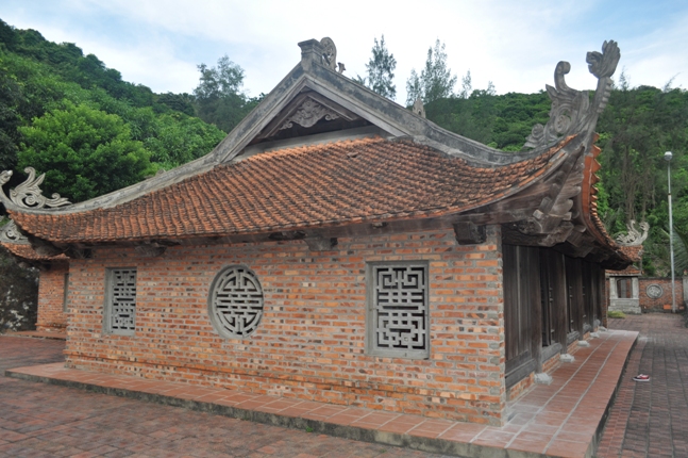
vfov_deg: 47.8
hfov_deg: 67.4
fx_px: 515
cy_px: 229
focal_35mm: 27
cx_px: 344
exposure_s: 1/200
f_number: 5.6
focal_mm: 18
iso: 200
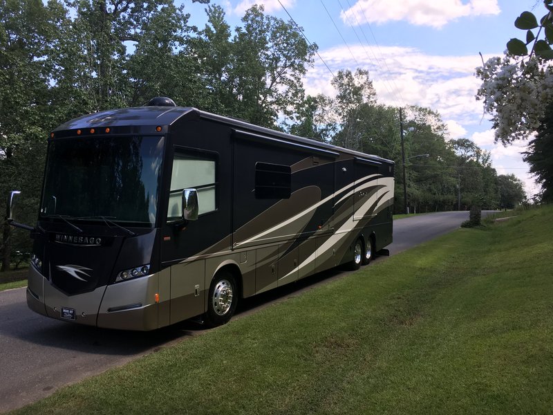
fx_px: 463
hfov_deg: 61.7
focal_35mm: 29
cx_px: 276
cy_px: 208
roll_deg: +0.0
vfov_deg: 48.2
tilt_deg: +2.0
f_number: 2.2
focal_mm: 4.15
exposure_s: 1/450
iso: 25
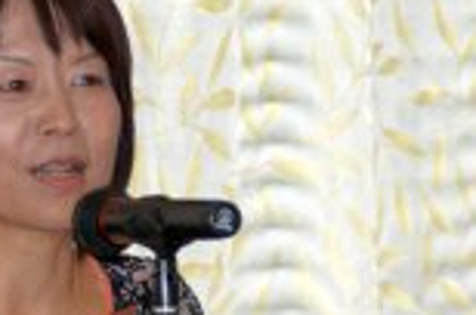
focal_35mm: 507
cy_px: 151
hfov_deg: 4.1
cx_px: 62
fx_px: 6690
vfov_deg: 2.7
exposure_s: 1/160
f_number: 6.3
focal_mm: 130
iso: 400
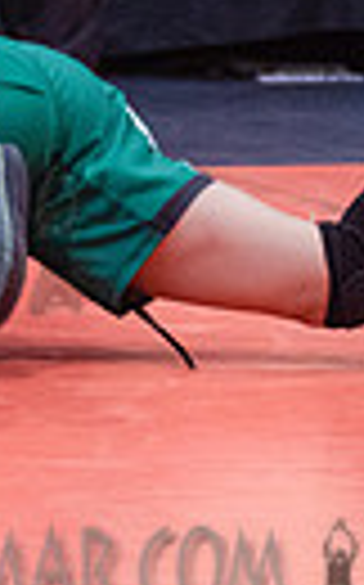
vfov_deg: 5.7
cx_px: 54
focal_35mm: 364
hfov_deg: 3.6
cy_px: -200
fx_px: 5790
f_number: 3.5
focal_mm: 80
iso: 4000
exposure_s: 1/400
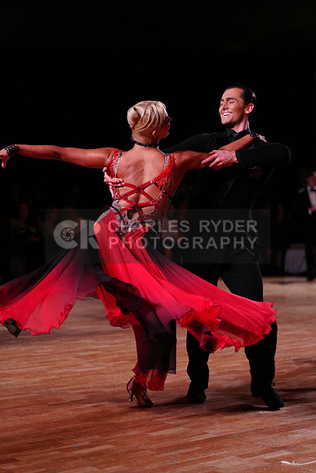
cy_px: 236
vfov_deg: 26.6
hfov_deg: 18.0
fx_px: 1000
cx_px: 158
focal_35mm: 76
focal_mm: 76
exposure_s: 1/400
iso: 1000
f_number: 2.8
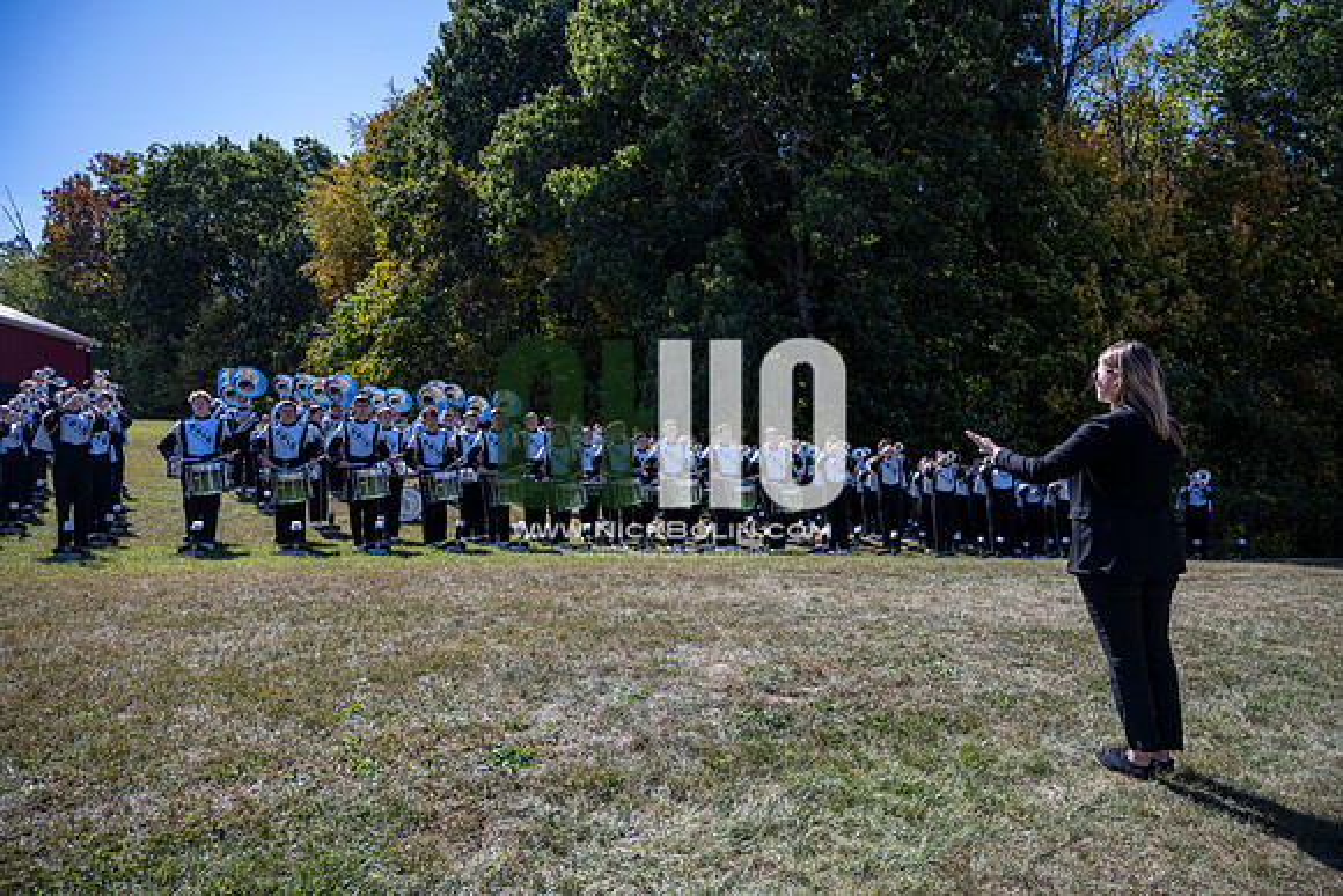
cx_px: 672
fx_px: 896
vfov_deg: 53.2
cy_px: 448
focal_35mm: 24
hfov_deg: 73.7
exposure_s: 1/250
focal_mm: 24
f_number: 4.5
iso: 31
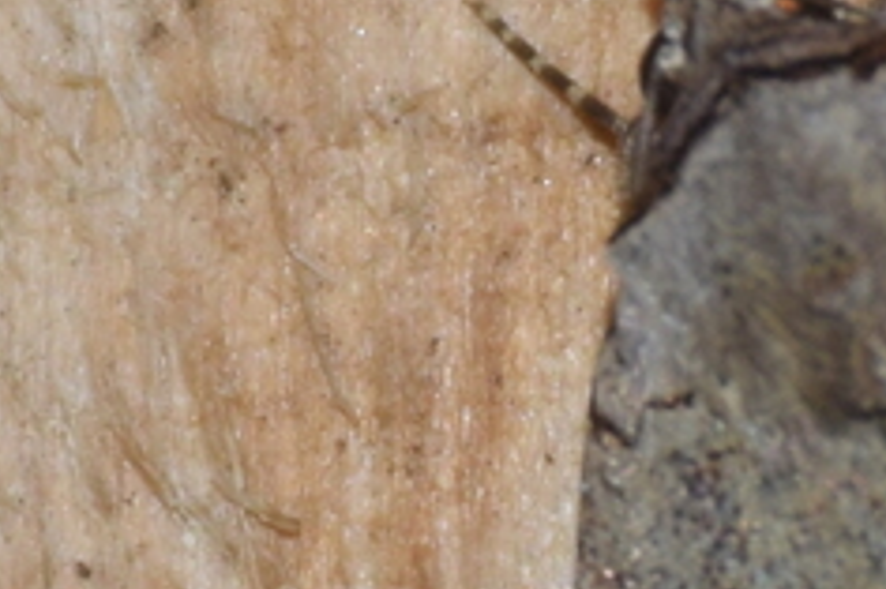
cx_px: 1305
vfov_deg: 1.6
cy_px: 743
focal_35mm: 854
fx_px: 21003
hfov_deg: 2.4
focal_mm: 140
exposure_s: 1/60
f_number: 7.1
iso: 320
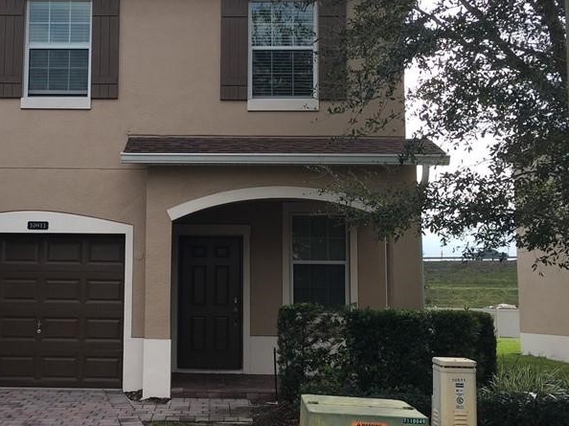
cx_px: 187
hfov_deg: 37.8
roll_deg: -0.8
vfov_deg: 29.1
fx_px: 822
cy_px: 212
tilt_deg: +8.4
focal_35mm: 50
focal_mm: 4.15
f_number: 2.2
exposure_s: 1/527
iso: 25
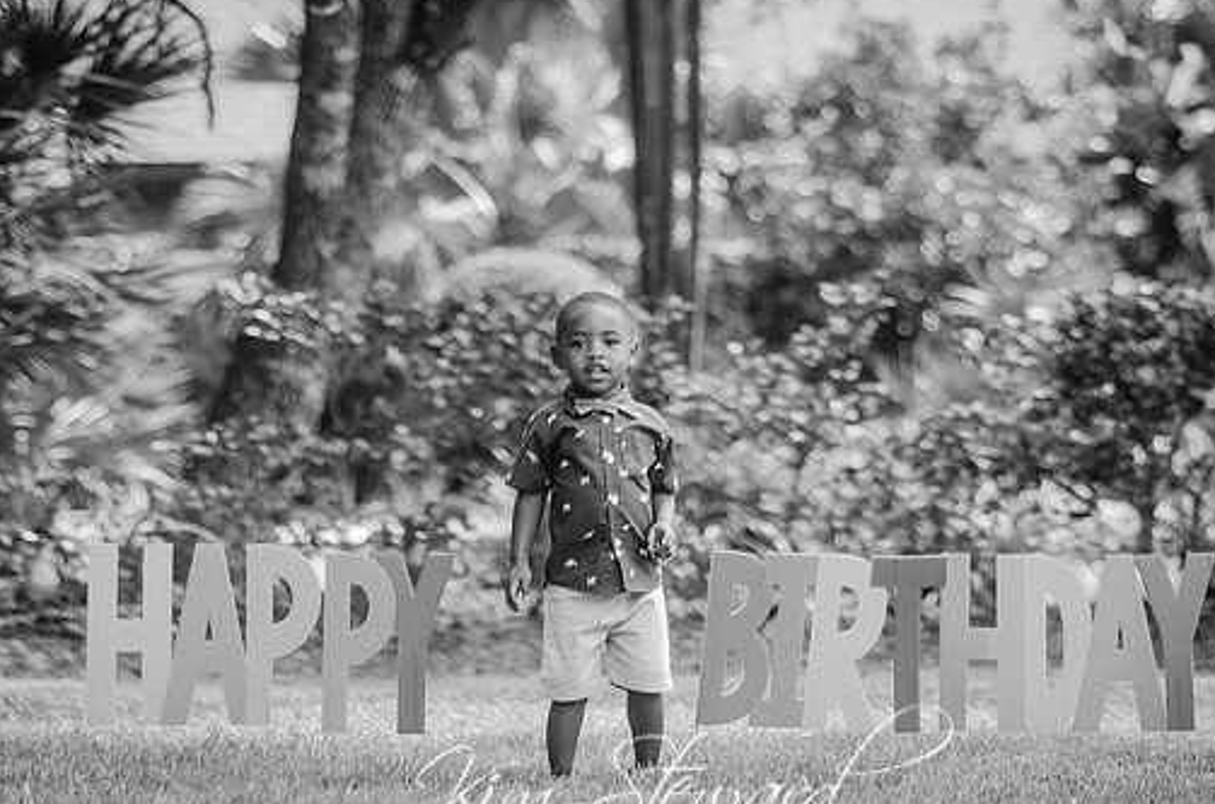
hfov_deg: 13.5
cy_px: 427
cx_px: 616
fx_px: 5119
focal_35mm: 152
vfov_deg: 9.0
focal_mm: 85
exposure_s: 1/400
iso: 100
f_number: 2
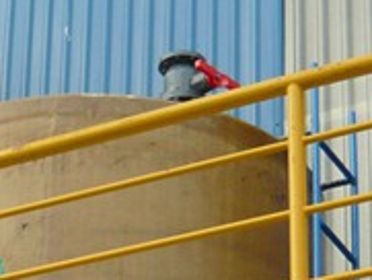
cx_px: -311
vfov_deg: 8.3
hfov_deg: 10.4
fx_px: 1914
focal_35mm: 178
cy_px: 352
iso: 100
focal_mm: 5.5
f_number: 2.8
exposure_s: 1/250
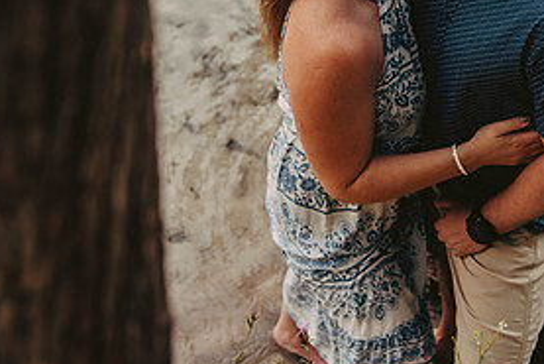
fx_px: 1013
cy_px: 44
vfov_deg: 20.0
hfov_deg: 30.0
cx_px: 295
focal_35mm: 67
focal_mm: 32
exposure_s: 1/400
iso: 640
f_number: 2.8
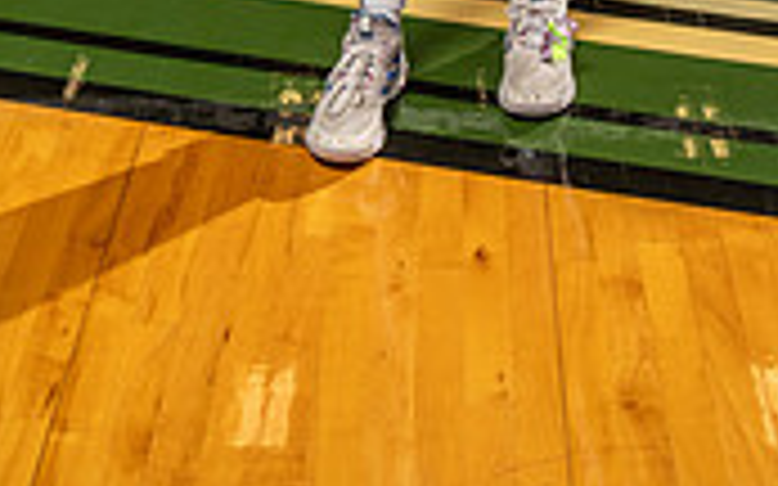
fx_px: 1802
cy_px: -513
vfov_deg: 13.1
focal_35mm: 85
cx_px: 558
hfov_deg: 24.2
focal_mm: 32
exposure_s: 1/250
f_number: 11
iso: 640
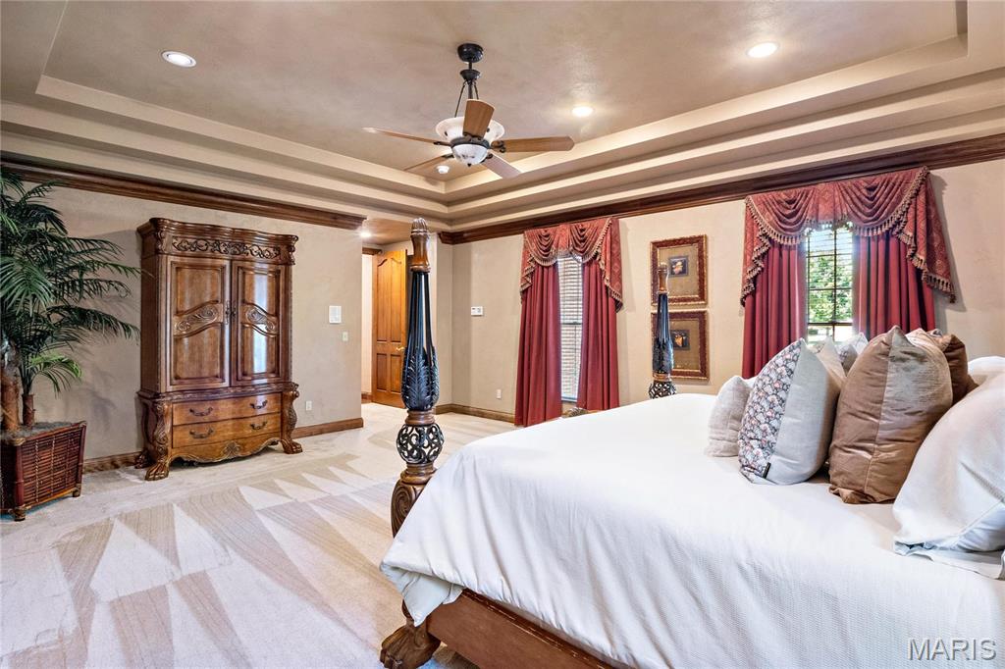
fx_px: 502
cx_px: 502
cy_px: 334
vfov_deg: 67.3
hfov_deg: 90.0
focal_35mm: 18
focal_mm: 9
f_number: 10
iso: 400
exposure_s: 1/15
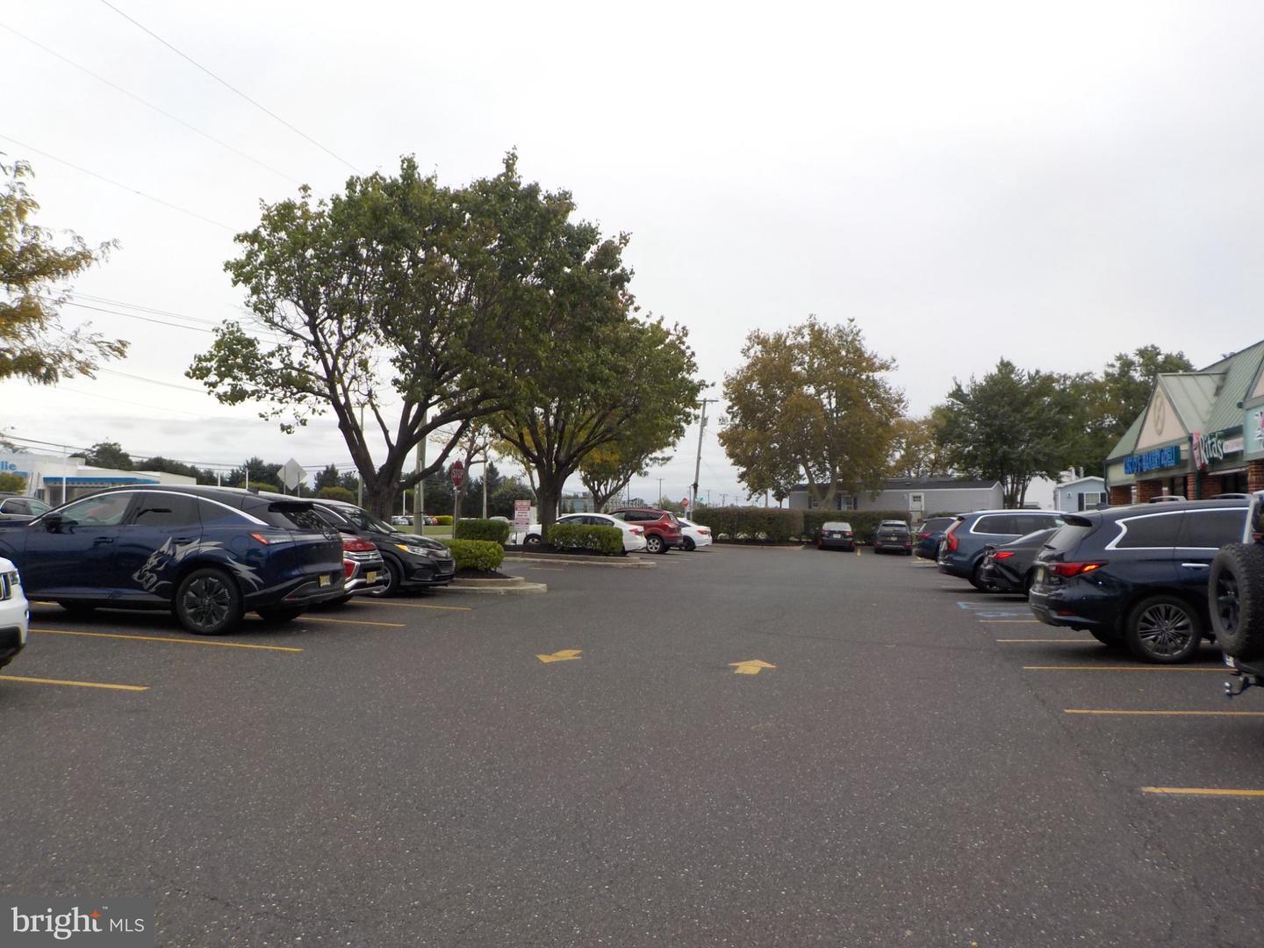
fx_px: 1095
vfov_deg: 46.8
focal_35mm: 30
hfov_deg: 60.0
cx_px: 632
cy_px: 474
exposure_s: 1/800
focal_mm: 4.1
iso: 125
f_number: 3.3
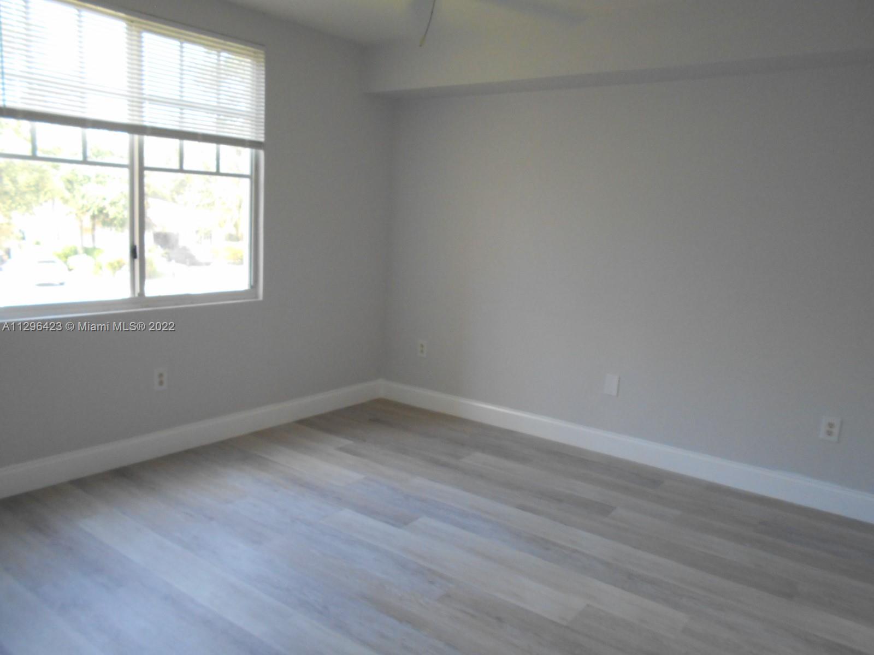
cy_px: 328
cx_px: 437
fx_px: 656
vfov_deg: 53.1
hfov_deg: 67.3
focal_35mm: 26
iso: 280
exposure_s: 1/60
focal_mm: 4.6
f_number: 3.2
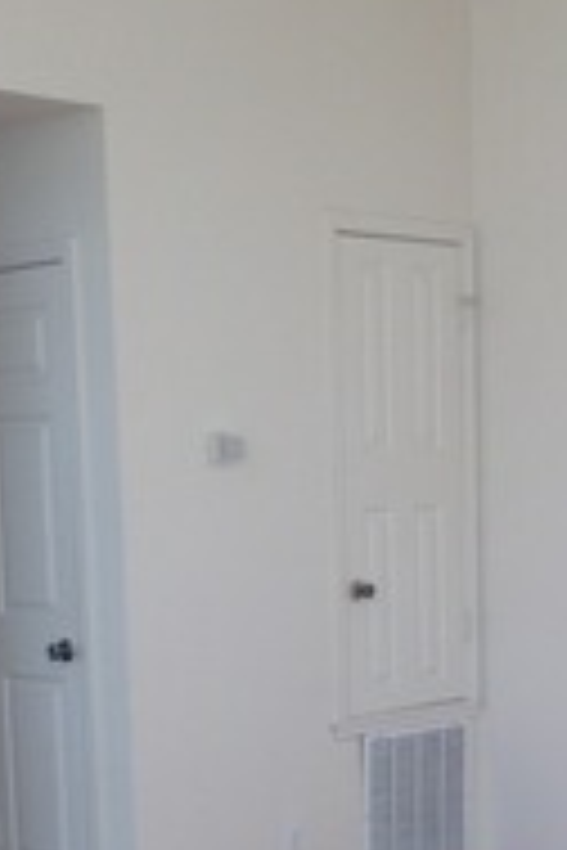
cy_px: 751
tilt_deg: -6.8
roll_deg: +0.6
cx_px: 310
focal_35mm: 87
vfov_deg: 22.8
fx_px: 2055
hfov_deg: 15.7
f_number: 2.4
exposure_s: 1/40
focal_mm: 4.12
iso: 64
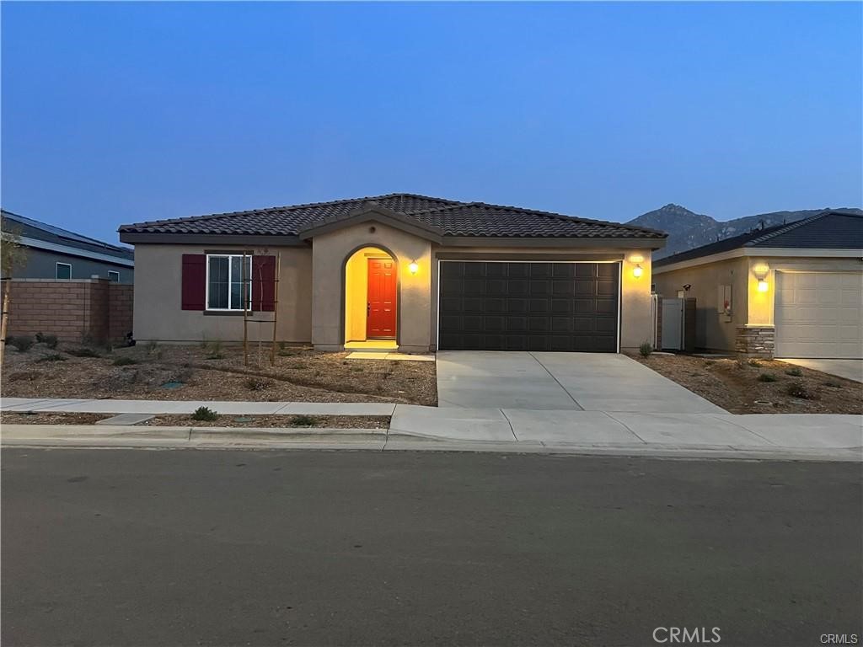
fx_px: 648
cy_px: 324
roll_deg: -1.0
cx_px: 432
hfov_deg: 67.3
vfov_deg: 53.1
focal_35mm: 26
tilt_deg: -0.2
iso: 640
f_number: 1.5
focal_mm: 5.7
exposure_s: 1/30
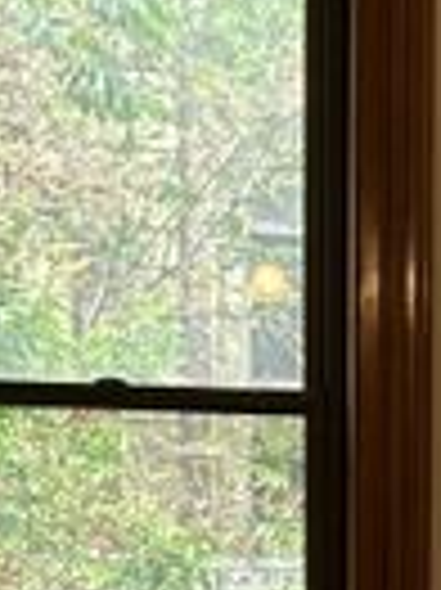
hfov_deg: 8.8
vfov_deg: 12.2
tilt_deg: -3.4
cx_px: 864
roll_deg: -1.0
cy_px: 694
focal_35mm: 159
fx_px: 2705
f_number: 1.5
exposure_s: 1/120
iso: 50
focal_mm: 5.7
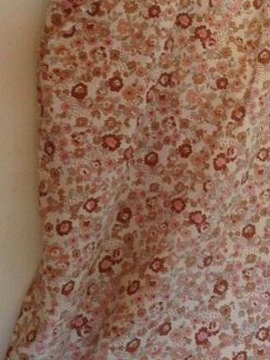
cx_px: 312
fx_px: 1102
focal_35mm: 106
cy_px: 120
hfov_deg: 13.6
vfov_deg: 18.5
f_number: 2.4
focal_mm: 4.28
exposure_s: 1/15
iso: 80
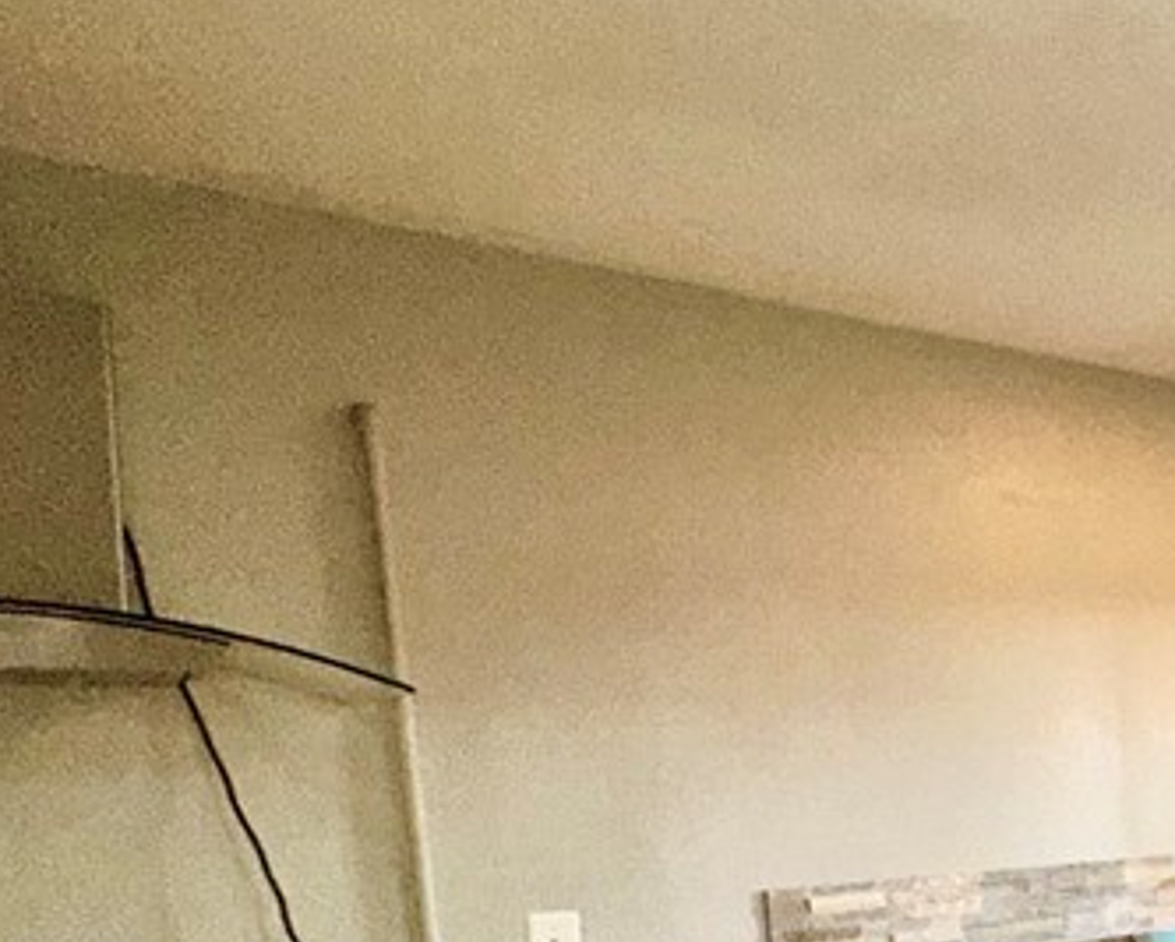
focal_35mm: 42
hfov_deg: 29.2
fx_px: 1462
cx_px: 1718
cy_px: 819
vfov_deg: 34.1
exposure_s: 1/122
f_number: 2.2
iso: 64
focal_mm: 2.22
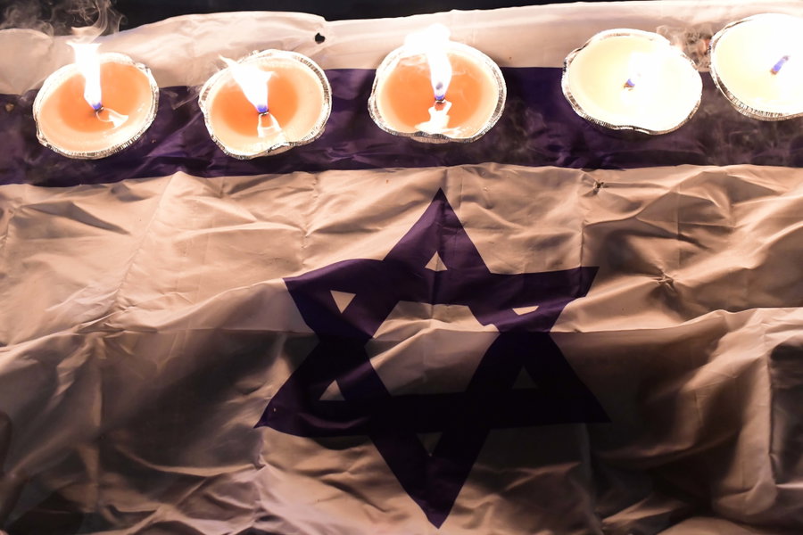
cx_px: 402
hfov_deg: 54.4
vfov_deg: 37.9
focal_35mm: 35
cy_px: 268
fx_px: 781
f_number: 4
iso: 8000
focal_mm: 35
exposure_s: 1/250
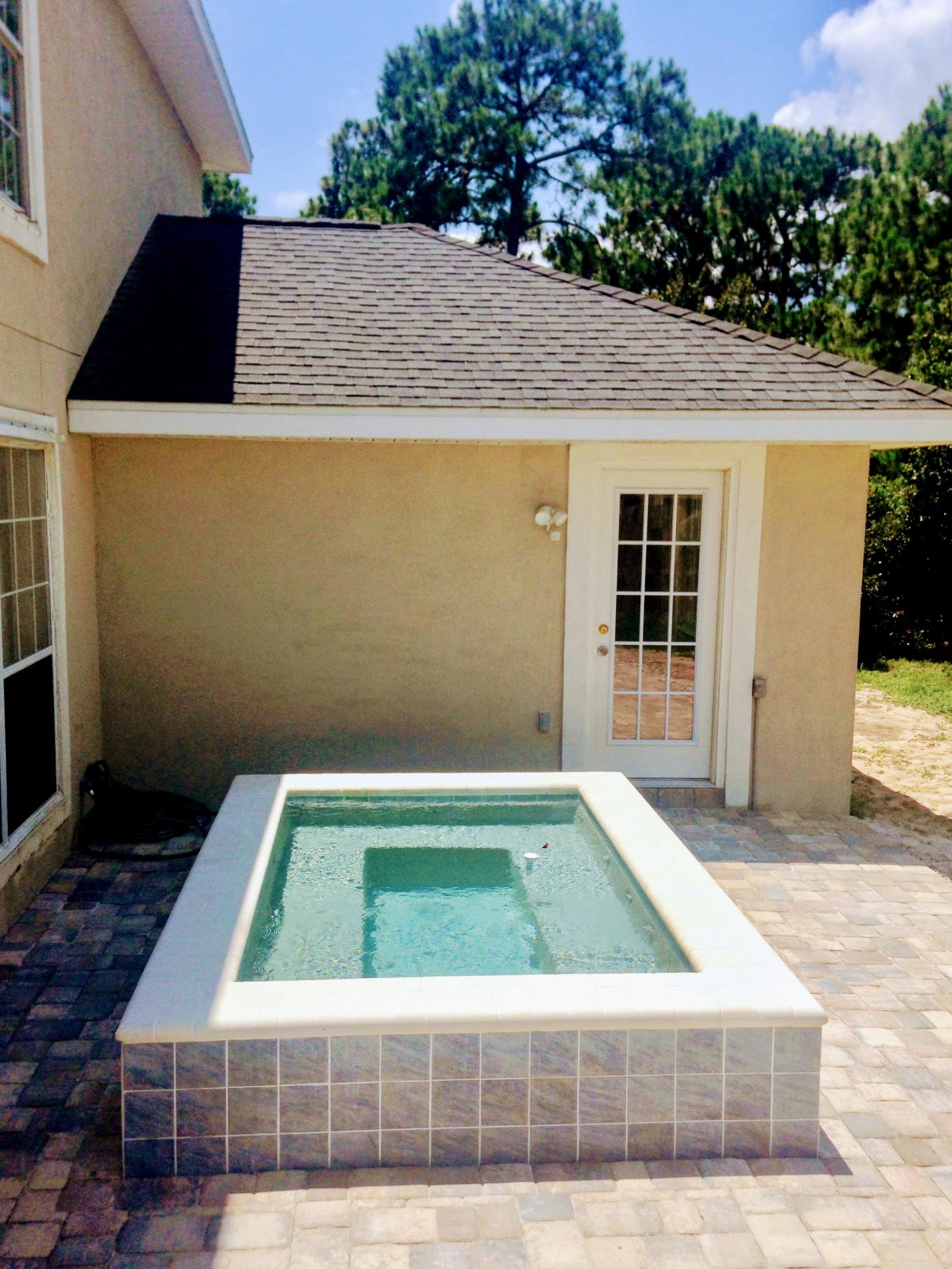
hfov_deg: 41.8
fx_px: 1247
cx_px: 468
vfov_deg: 54.0
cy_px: 647
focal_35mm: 34
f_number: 2.4
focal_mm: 4.12
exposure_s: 1/2584
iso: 50
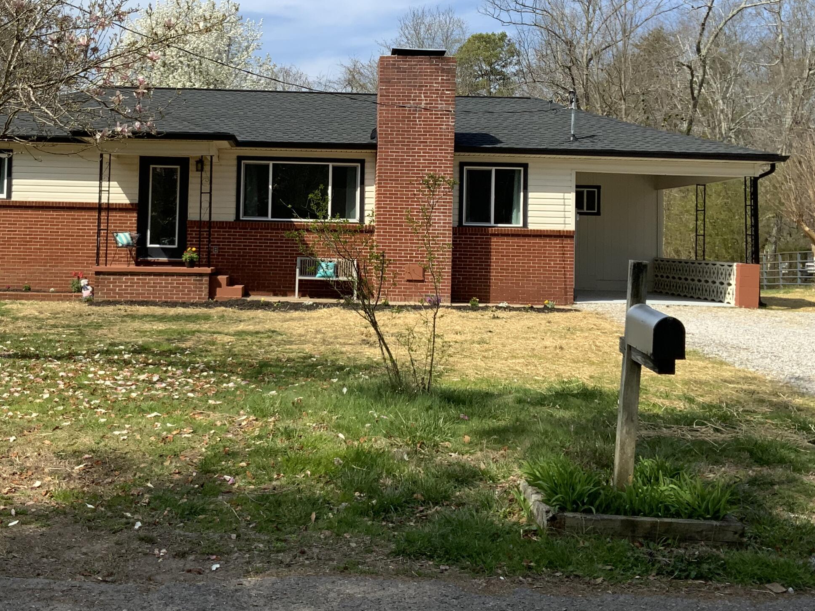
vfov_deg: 31.9
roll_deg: -1.5
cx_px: 322
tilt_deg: +3.3
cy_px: 198
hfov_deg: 41.9
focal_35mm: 45
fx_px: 1060
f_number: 1.8
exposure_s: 1/1626
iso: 16
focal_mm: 3
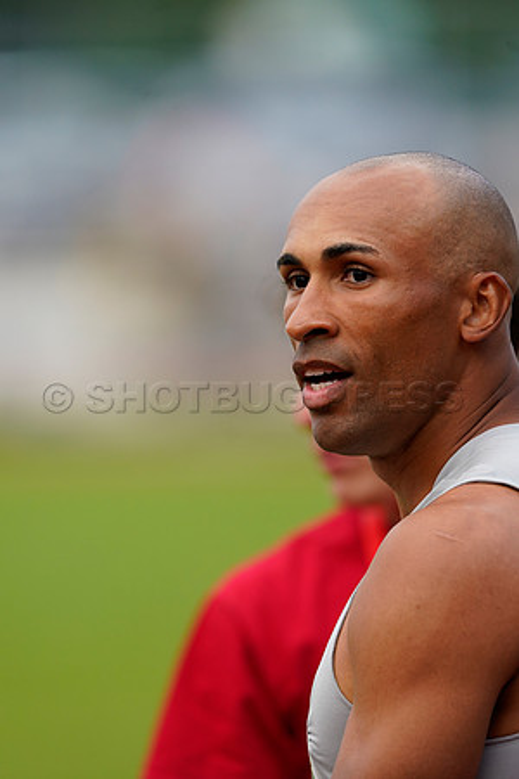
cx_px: 260
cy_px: 390
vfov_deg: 3.4
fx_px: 12974
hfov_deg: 2.3
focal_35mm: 600
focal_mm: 600
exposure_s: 1/1600
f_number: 4
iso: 1000
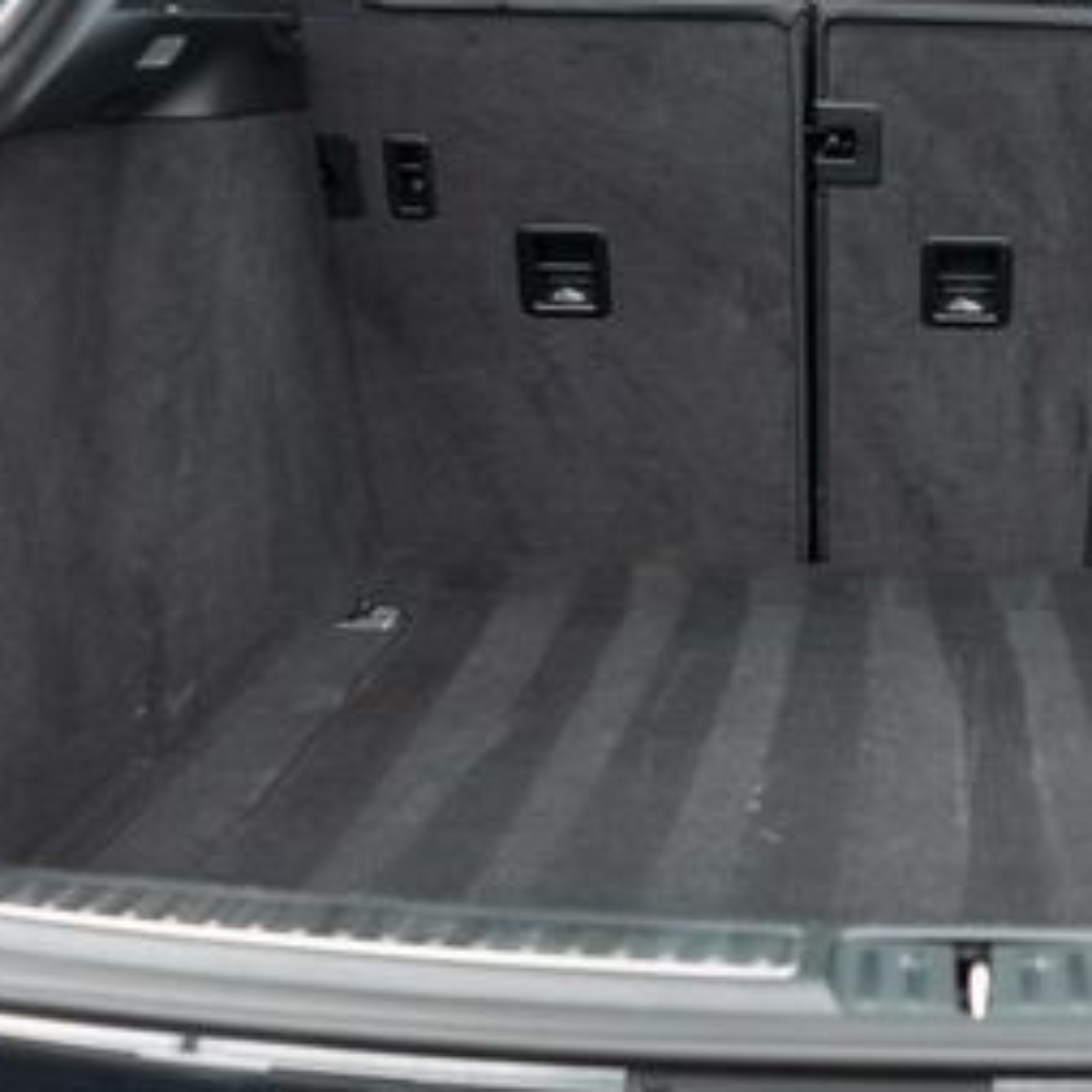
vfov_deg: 28.6
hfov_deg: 27.6
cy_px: 462
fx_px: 2141
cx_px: 967
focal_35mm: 60
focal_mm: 28
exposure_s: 1/50
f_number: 3.2
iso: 1250
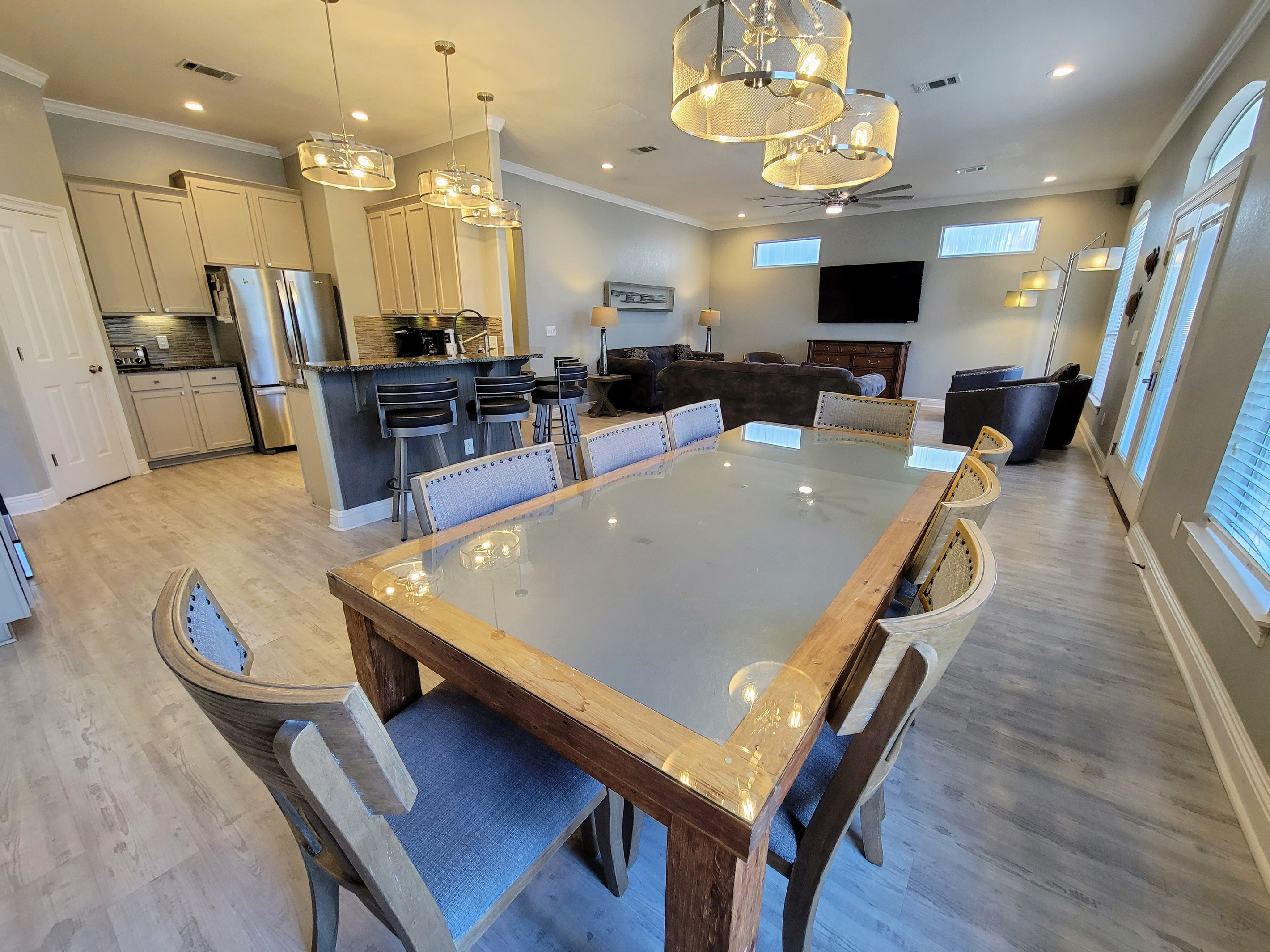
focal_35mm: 13
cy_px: 476
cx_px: 635
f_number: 2.2
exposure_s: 1/59
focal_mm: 2.2
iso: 200
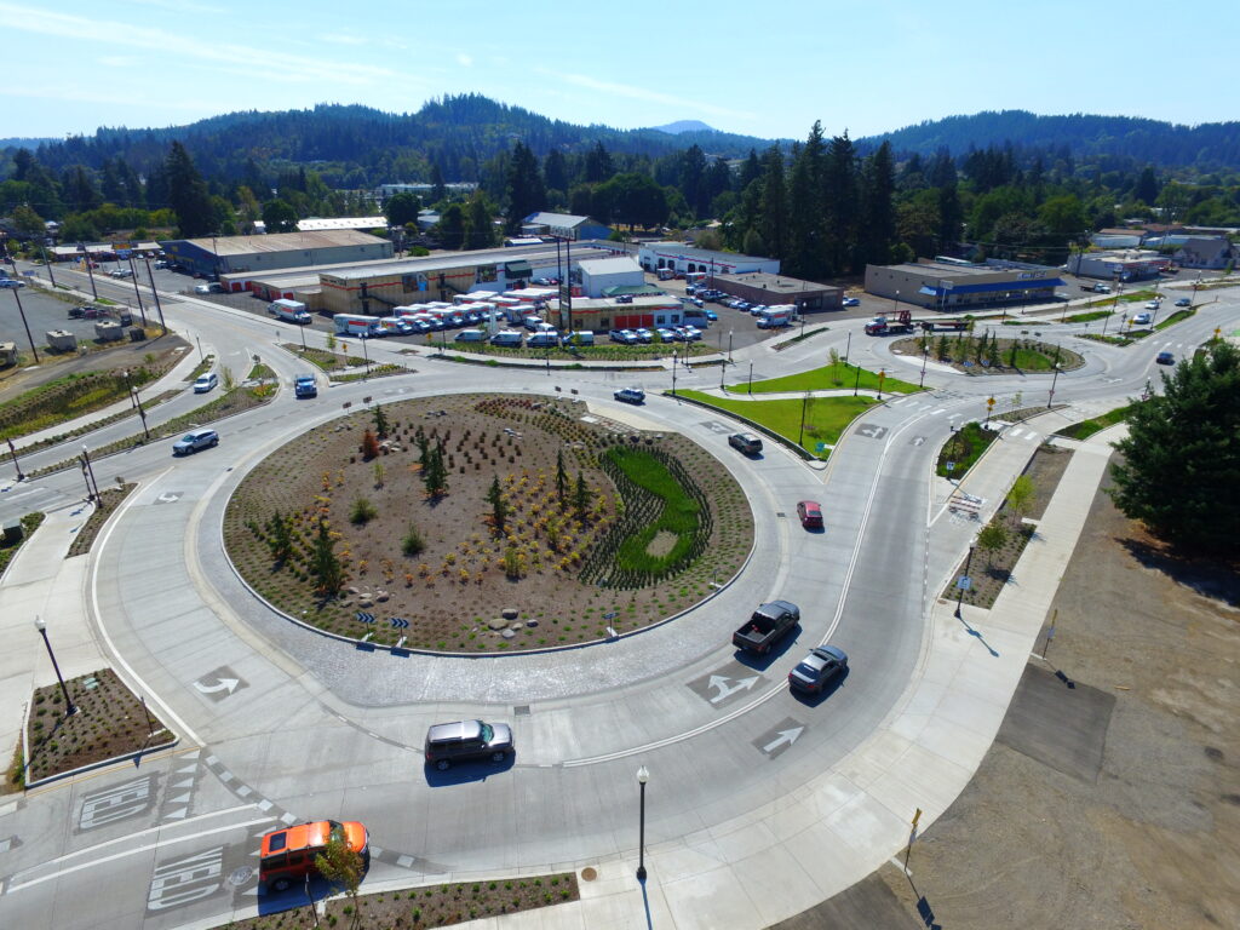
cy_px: 465
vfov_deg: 66.0
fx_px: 716
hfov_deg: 81.7
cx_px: 620
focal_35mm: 20
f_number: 2.8
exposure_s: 1/1135
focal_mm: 3.61
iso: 100
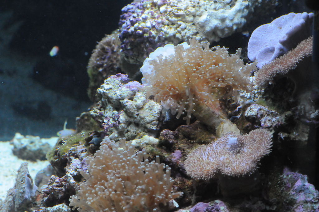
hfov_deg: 13.1
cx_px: 160
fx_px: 1394
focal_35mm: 158
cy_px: 106
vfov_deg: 8.7
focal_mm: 105
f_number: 8
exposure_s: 1/250
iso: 3200
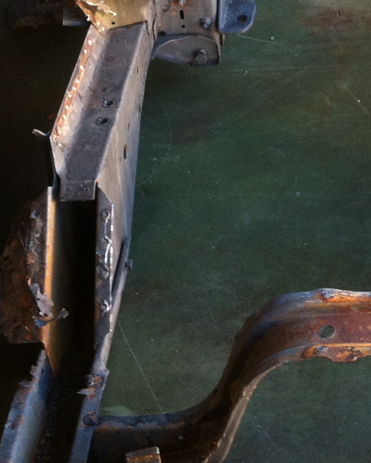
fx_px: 1441
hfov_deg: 14.5
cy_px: -56
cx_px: 329
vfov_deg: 17.6
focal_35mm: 105
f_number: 2.8
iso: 80
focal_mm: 3.85
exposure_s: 1/15
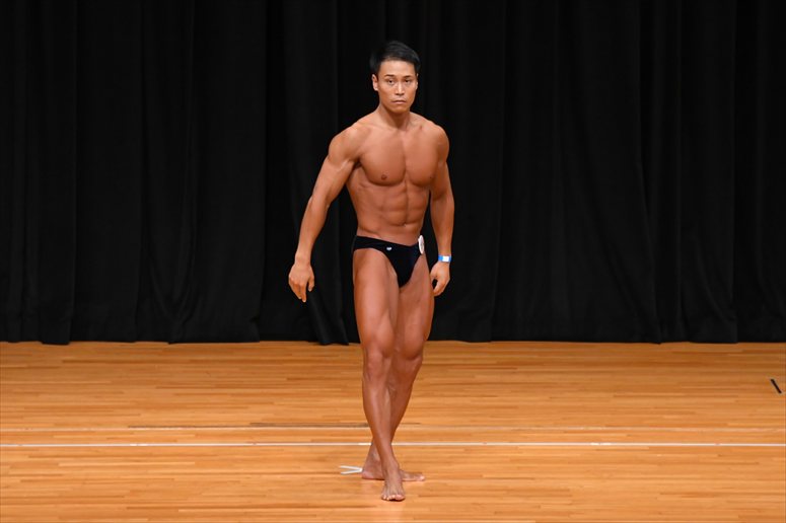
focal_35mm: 255
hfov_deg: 8.1
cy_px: 262
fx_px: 5565
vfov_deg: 5.4
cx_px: 393
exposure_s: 1/400
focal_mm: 170
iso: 3200
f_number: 5.6
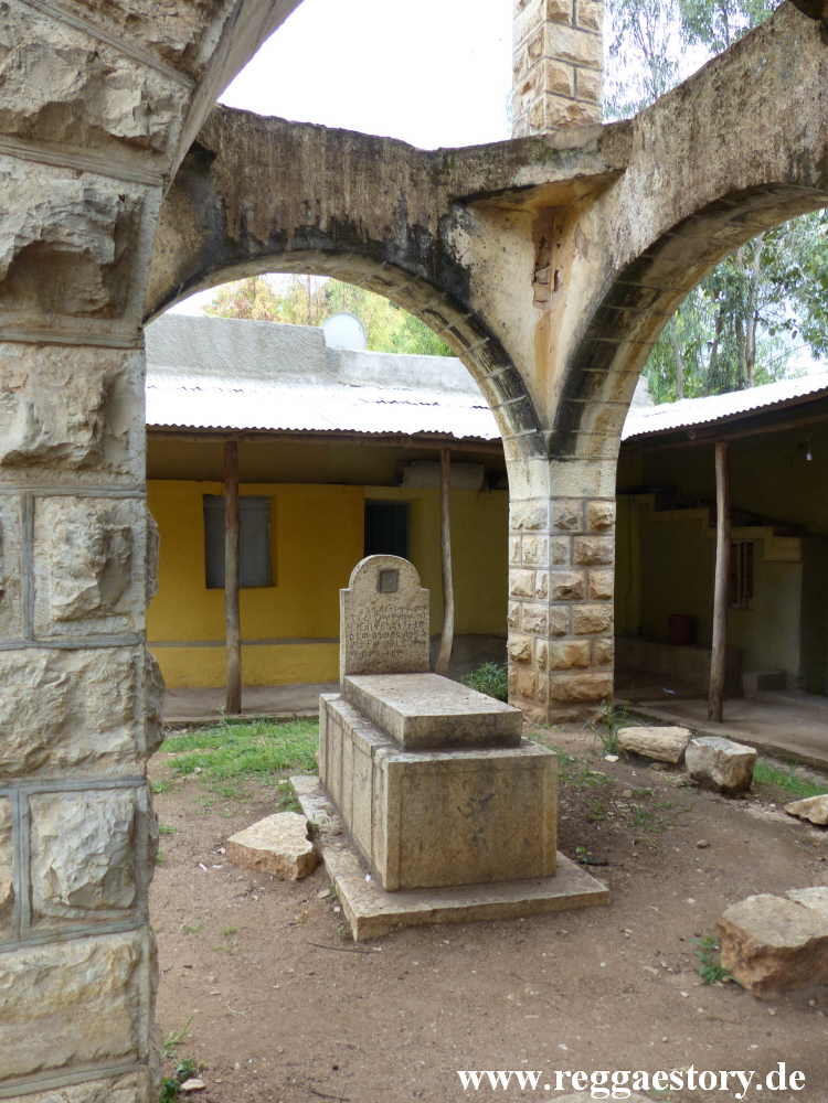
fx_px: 797
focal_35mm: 25
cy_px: 552
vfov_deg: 69.4
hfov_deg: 54.9
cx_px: 414
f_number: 2.8
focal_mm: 4.5
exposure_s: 1/80
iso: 100
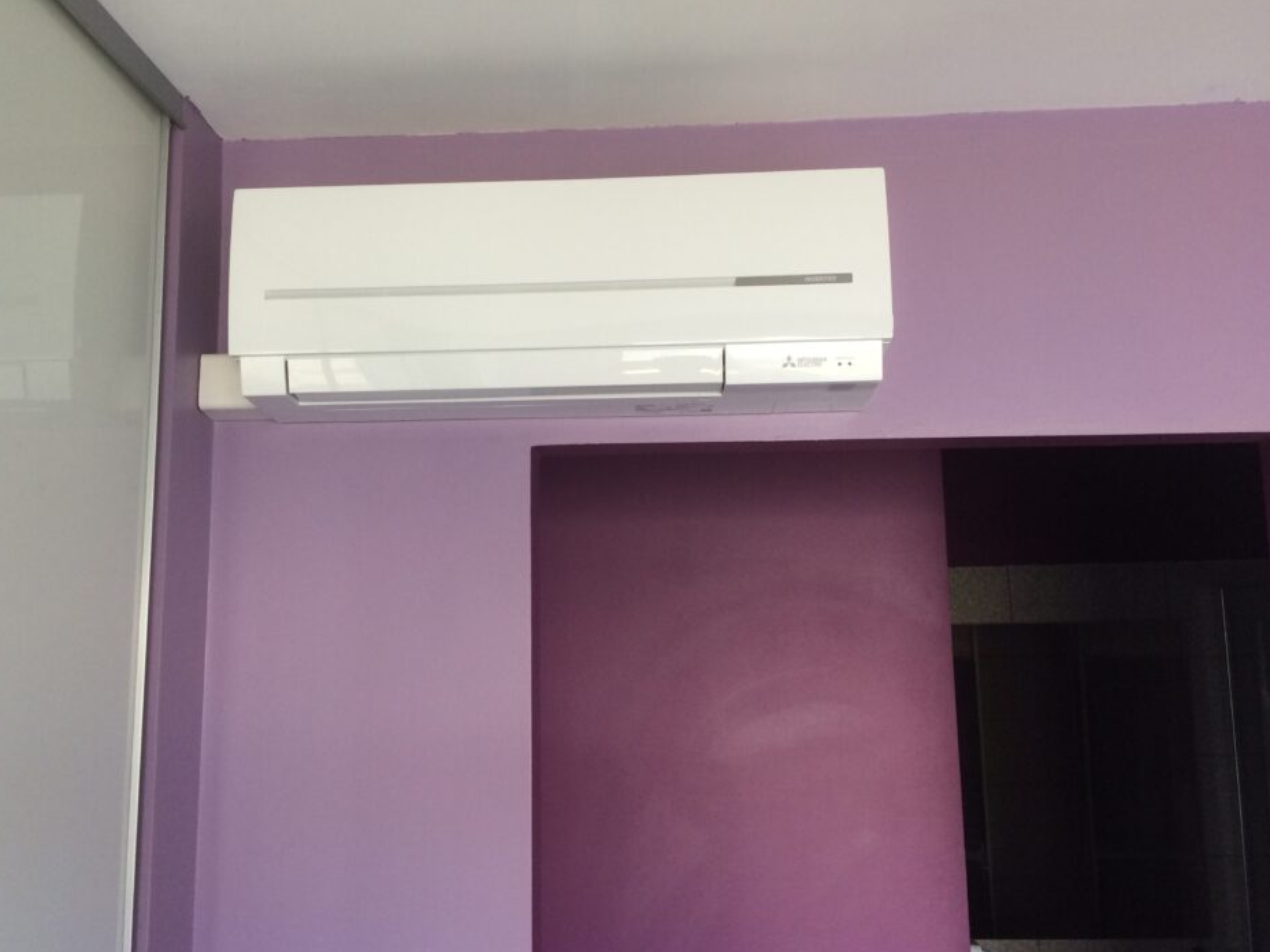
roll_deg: -0.7
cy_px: 472
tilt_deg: +6.9
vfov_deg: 44.2
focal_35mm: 32
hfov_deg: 56.7
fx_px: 1174
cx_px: 575
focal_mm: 4.15
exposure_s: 1/33
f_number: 2.2
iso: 40
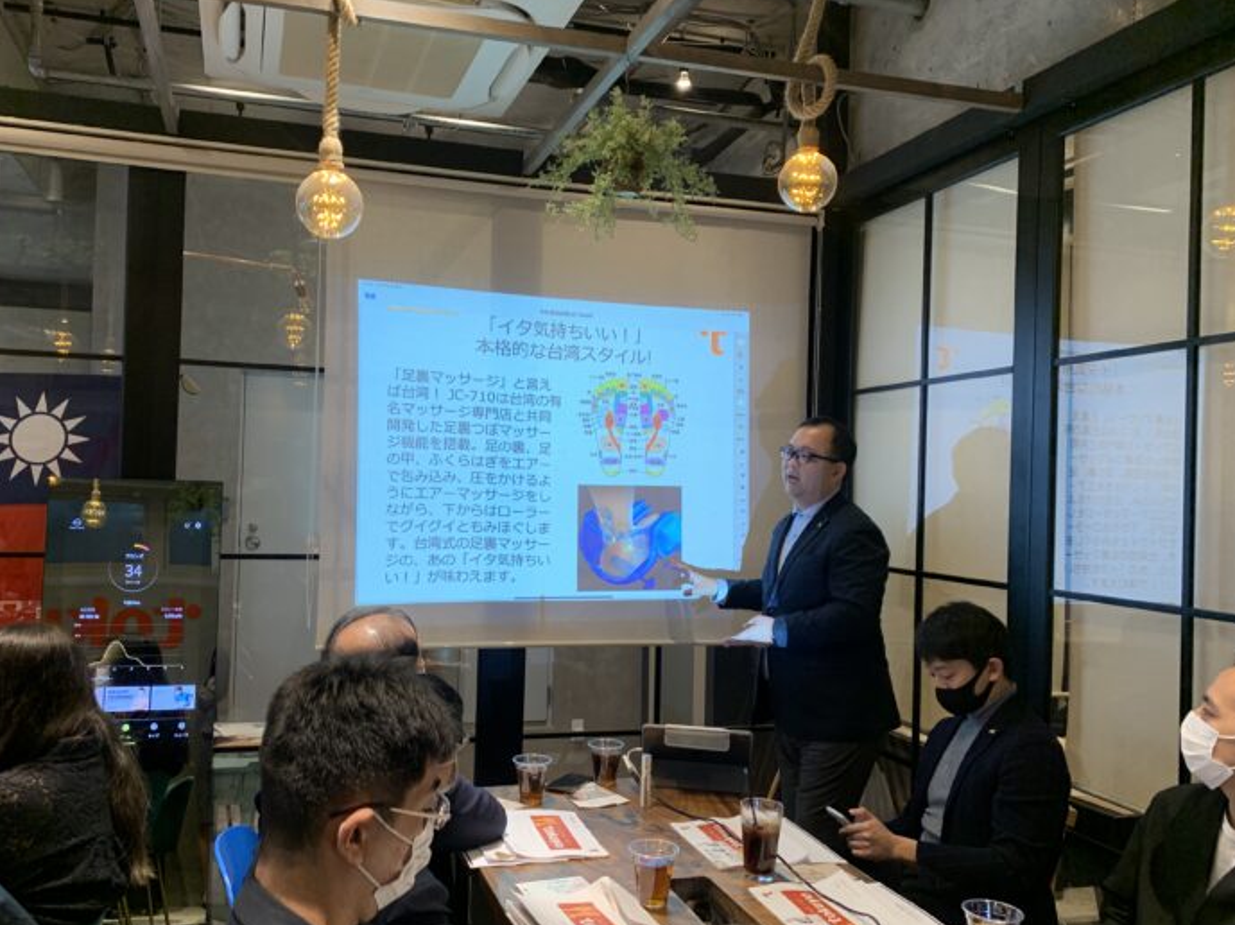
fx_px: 1034
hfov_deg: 61.6
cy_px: 475
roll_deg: -1.3
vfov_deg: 48.2
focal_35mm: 29
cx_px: 559
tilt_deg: +0.1
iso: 100
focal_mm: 4.25
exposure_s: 1/50
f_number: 1.8
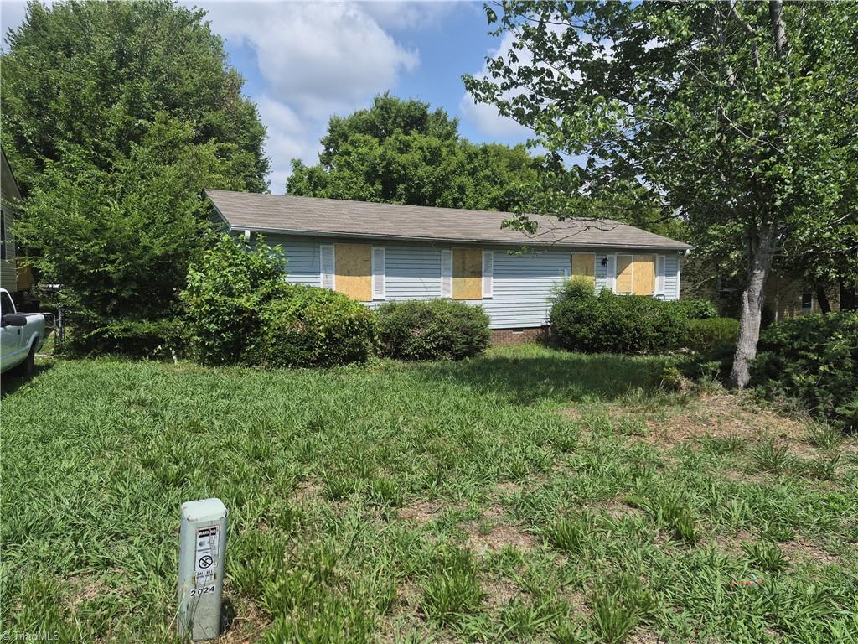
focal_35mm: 23
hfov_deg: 73.9
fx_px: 570
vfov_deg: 58.9
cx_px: 429
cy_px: 322
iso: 25
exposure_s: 1/2056
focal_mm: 5.4
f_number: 1.8
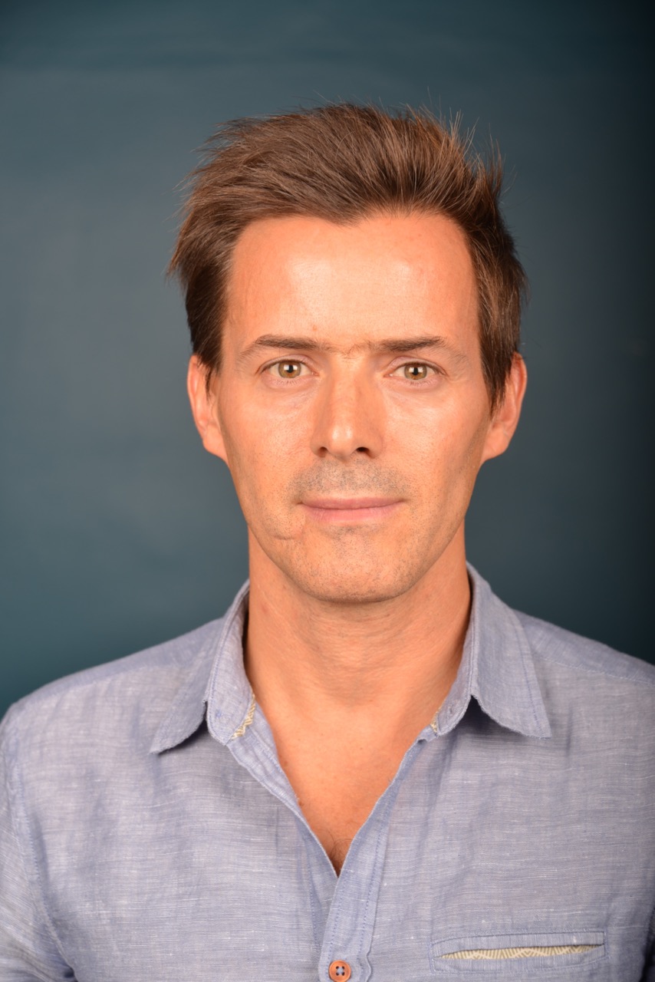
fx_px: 2509
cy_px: 491
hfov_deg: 14.9
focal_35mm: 92
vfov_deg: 22.1
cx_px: 328
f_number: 6.3
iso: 100
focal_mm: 92
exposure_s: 1/250
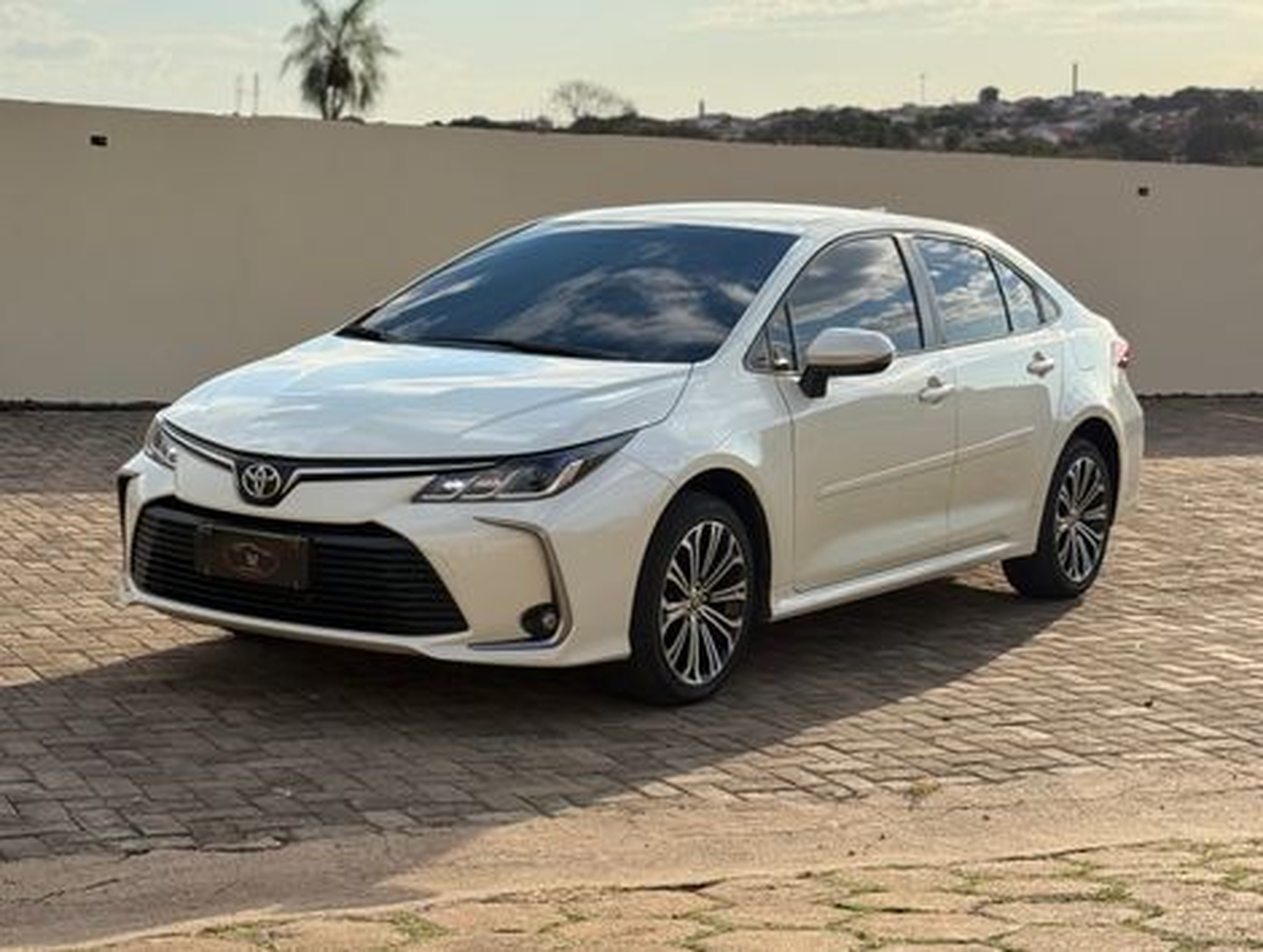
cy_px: 476
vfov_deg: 30.3
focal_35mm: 48
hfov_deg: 39.6
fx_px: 1754
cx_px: 632
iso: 100
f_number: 1.78
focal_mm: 6.76
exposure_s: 1/4878
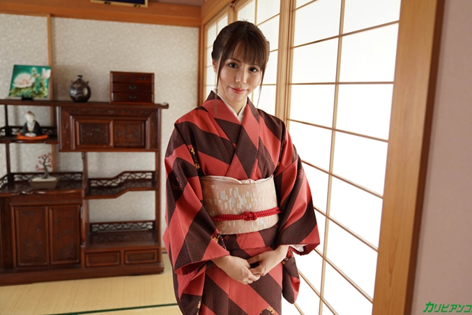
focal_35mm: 31
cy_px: 154
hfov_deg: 60.3
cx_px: 242
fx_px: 406
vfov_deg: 42.3
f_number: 2.8
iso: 250
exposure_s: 1/200
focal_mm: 30
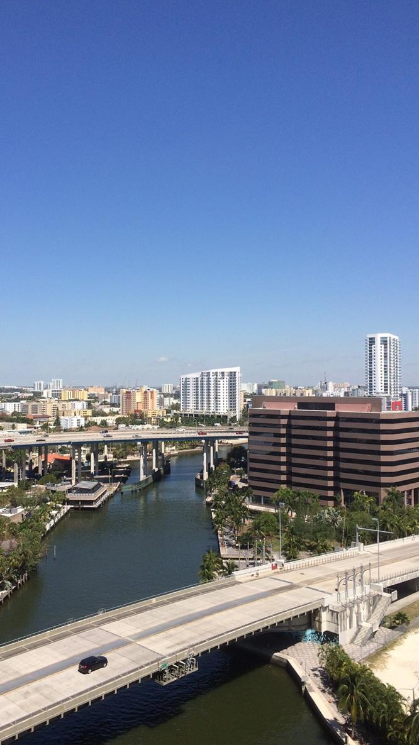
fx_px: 632
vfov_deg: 61.0
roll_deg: +0.9
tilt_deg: -1.3
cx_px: 162
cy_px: 372
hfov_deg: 36.5
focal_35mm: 32
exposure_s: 1/2740
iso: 32
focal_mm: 4.15
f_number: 2.2
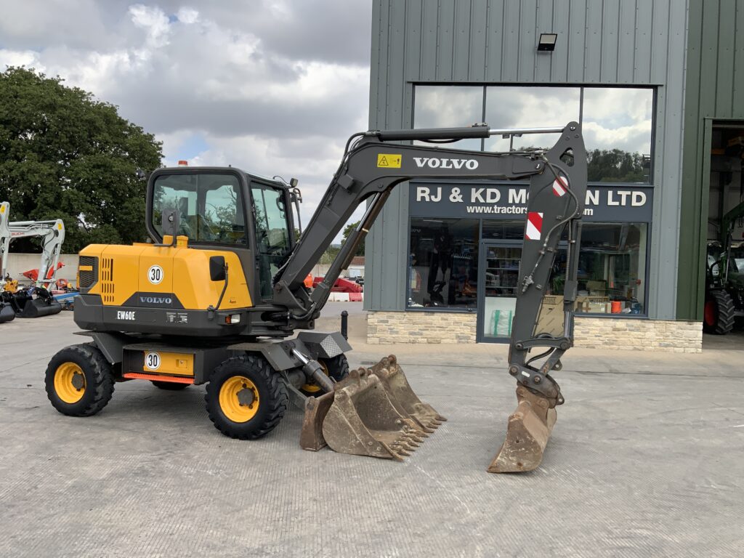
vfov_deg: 48.2
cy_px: 279
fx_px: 623
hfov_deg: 61.7
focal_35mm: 29
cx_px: 372
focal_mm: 3
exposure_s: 1/1221
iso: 16
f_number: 1.8
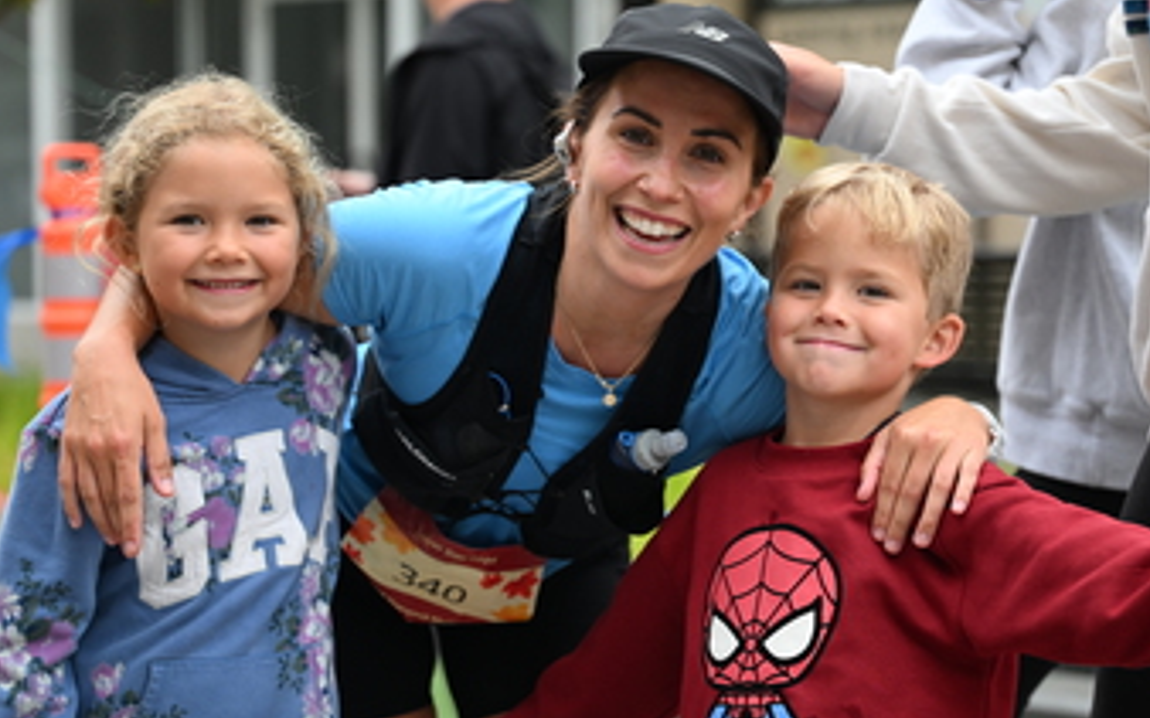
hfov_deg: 18.0
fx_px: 3634
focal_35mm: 116
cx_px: 612
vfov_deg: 11.3
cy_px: 424
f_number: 2.8
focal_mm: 70
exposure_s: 1/1600
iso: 640
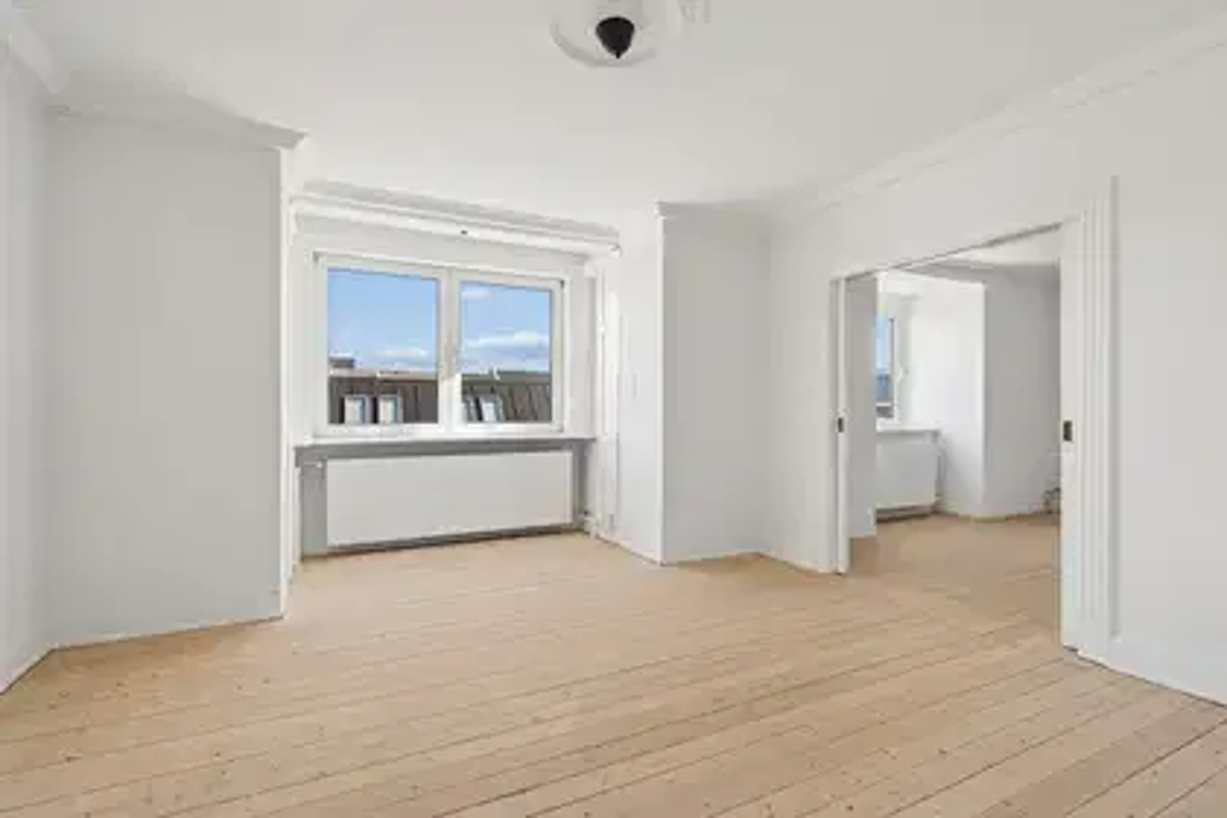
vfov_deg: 73.7
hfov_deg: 96.7
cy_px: 409
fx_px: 545
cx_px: 614
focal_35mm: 16
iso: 400
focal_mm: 16
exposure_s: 1/160
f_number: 8
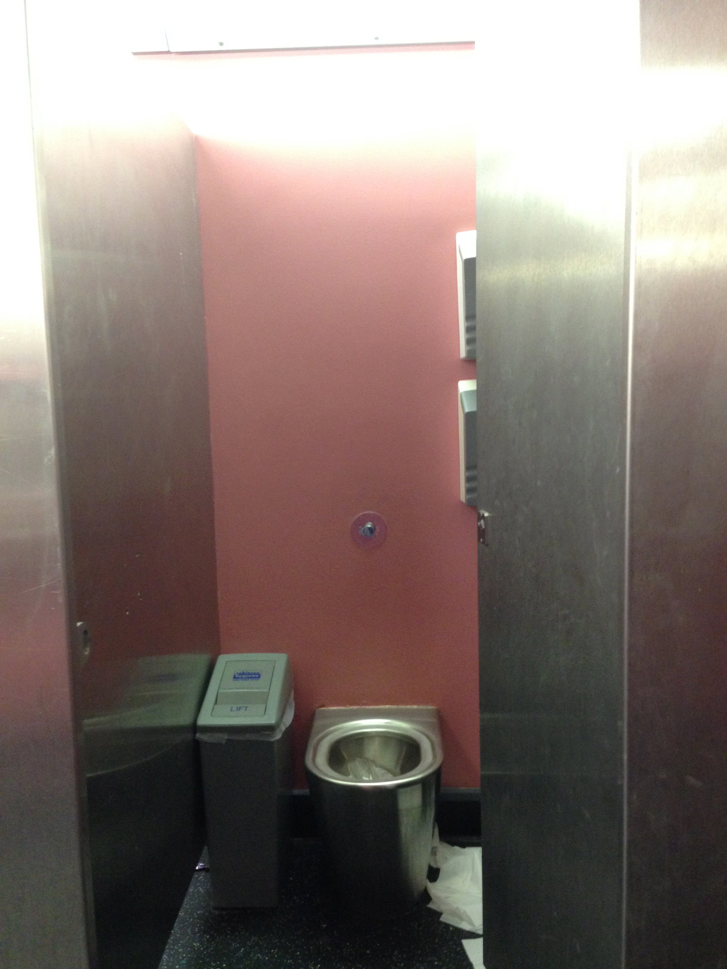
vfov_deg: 55.4
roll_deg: +0.8
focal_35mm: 33
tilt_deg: -6.8
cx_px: 364
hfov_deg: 42.9
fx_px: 924
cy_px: 484
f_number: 2.4
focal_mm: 4.12
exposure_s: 1/20
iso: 250
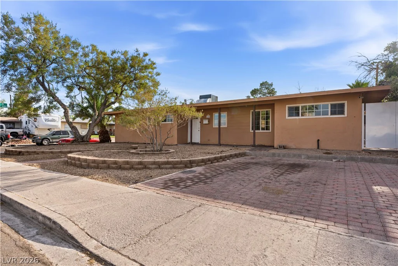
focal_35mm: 18
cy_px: 133
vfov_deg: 66.2
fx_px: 203
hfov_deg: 88.7
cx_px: 199
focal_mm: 18.4
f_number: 14
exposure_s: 1/30
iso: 100
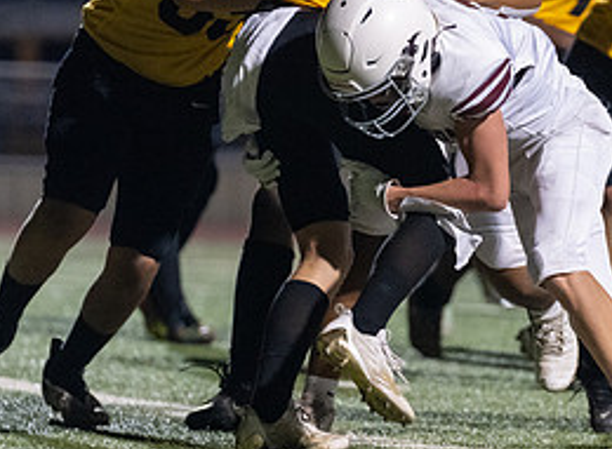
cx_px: 477
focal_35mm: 407
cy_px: 107
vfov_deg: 3.6
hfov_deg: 4.9
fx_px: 7143
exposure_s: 1/1000
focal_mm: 164
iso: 6400
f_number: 3.2
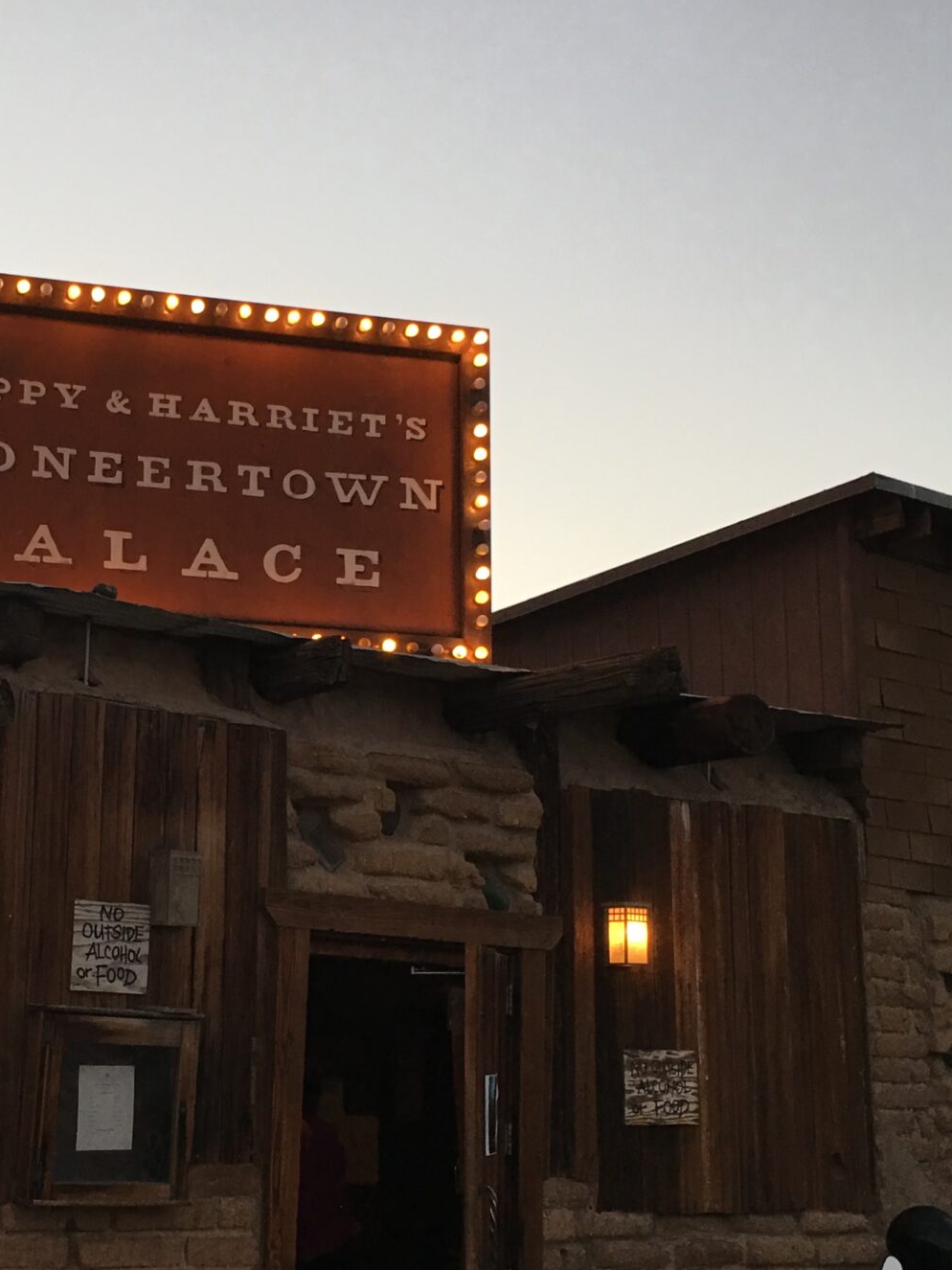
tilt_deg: +10.3
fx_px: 2054
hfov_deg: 25.7
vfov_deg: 34.3
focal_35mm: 56
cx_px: 211
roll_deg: -1.5
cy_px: 754
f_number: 2.2
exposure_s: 1/30
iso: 32
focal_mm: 4.15
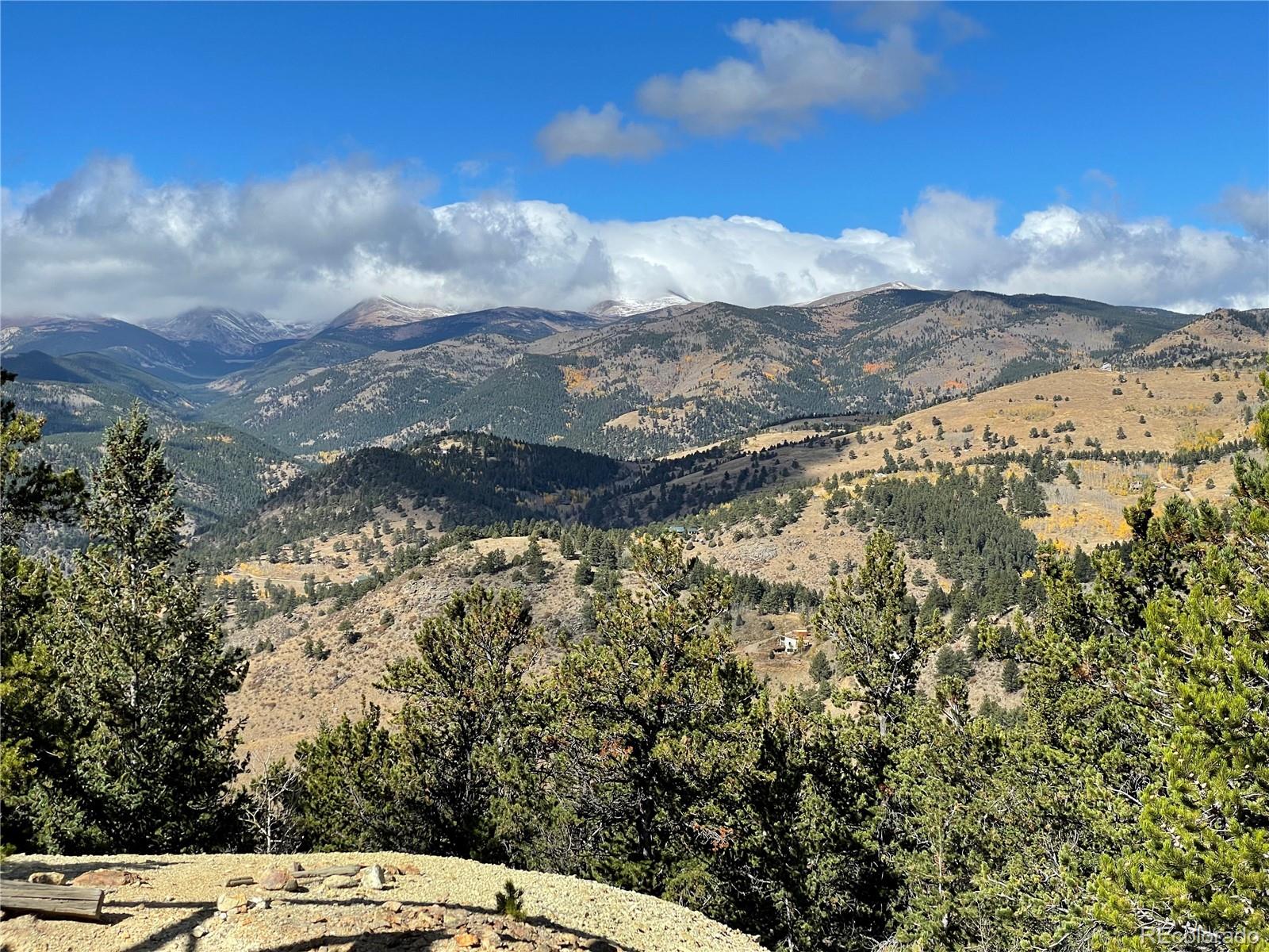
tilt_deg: -1.5
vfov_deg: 28.0
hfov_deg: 36.8
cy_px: 476
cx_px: 634
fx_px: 1906
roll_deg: +1.9
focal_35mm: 52
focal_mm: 6
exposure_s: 1/1845
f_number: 2
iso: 25
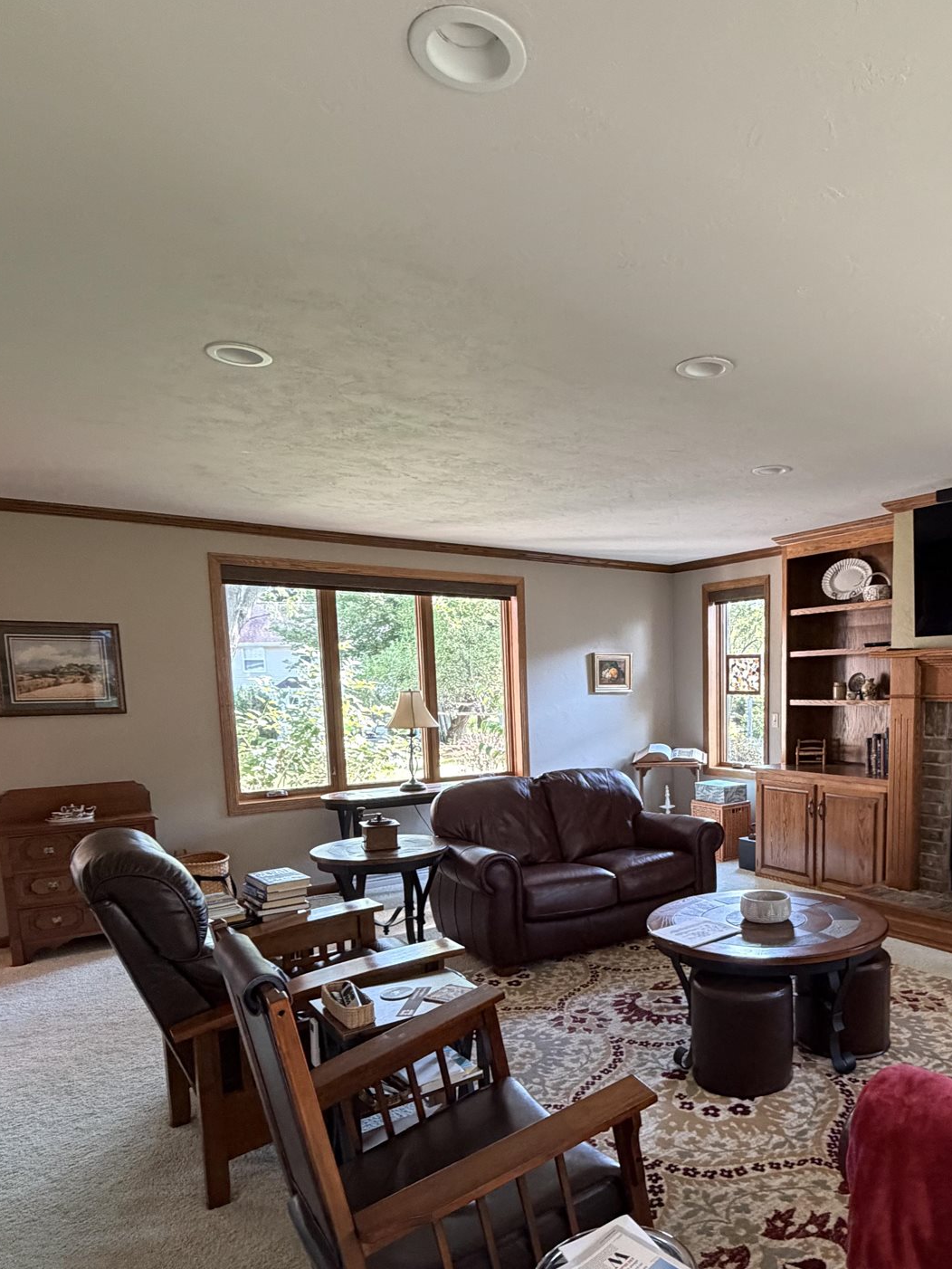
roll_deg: +0.9
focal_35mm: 23
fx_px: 843
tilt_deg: -6.8
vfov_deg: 72.7
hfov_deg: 56.7
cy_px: 791
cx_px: 682
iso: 400
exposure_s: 1/60
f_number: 2.2
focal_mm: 2.22
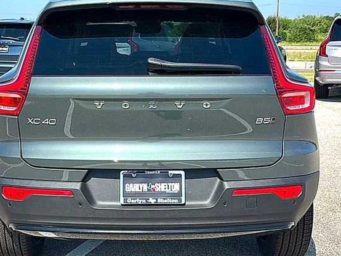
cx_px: 153
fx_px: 473
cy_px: 133
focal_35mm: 48
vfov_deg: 30.3
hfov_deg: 39.6
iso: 80
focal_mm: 6.86
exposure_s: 1/3623
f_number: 1.78
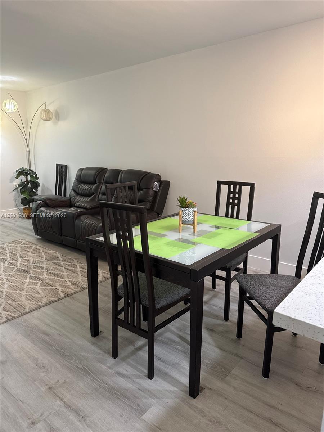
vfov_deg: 71.6
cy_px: 216
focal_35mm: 24
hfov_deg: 56.8
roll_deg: -0.6
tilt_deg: -11.6
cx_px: 162
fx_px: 300
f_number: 1.78
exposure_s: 1/60
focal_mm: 6.76
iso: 160
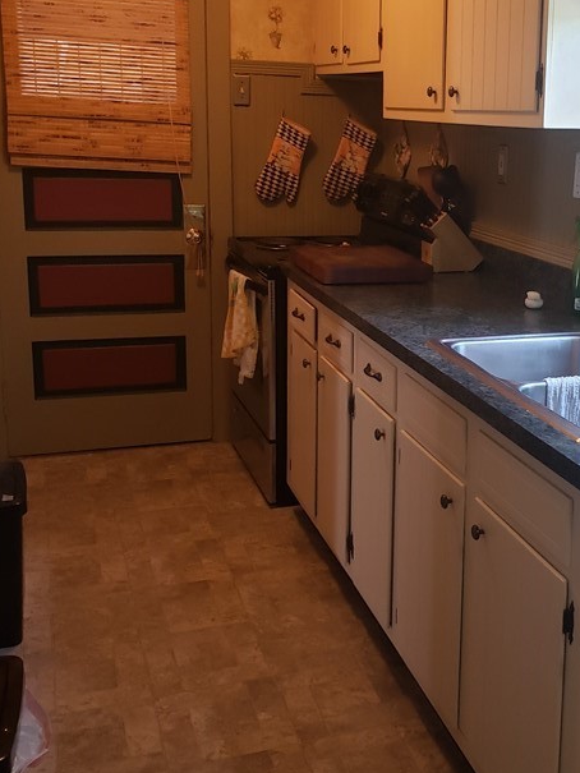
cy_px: 337
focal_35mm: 44
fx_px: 983
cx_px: 482
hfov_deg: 31.8
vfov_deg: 42.9
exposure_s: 1/40
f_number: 2.4
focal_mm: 4.3
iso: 320
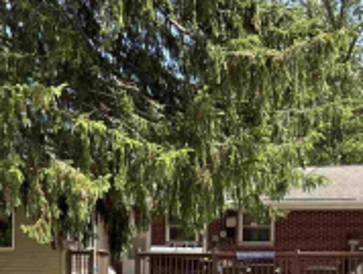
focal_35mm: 71
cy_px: 252
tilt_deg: +0.2
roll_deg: -1.5
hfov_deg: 25.8
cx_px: -8
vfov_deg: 20.3
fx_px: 746
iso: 16
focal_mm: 2.22
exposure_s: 1/279
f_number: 2.2
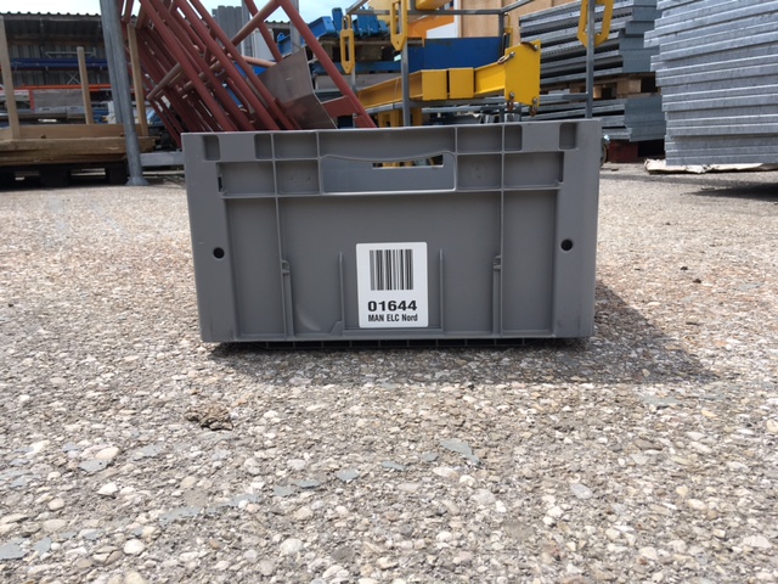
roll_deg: +1.7
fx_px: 652
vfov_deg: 48.2
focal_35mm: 29
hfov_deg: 61.7
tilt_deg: -12.6
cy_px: 292
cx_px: 389
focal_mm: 4.15
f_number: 2.2
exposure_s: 1/1040
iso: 25
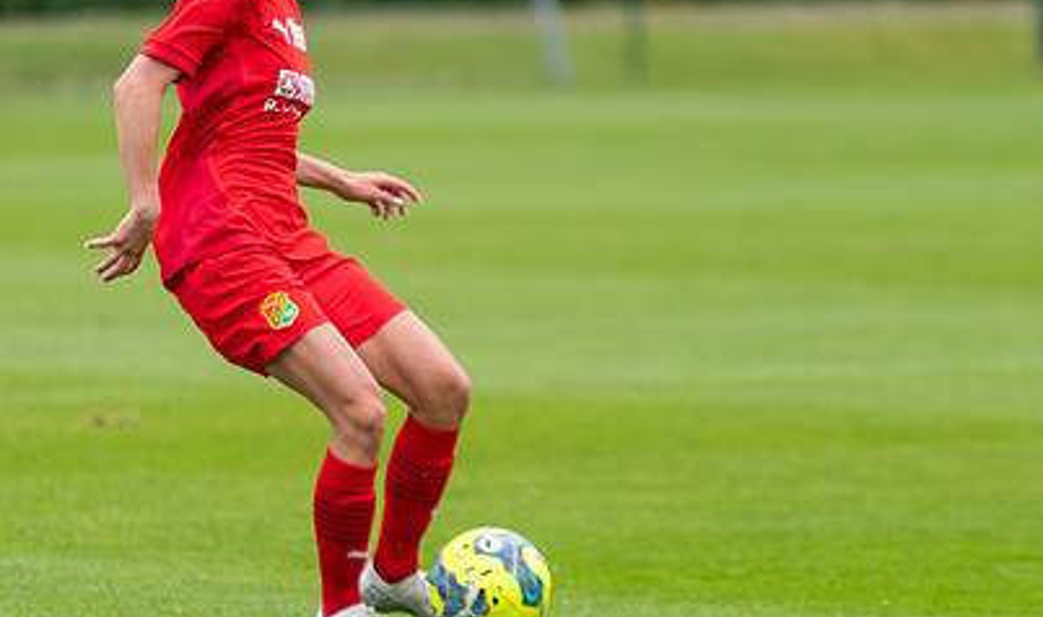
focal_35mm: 579
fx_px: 16219
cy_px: 178
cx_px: 278
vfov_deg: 2.2
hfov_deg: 3.7
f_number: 3.2
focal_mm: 200
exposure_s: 1/1250
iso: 280
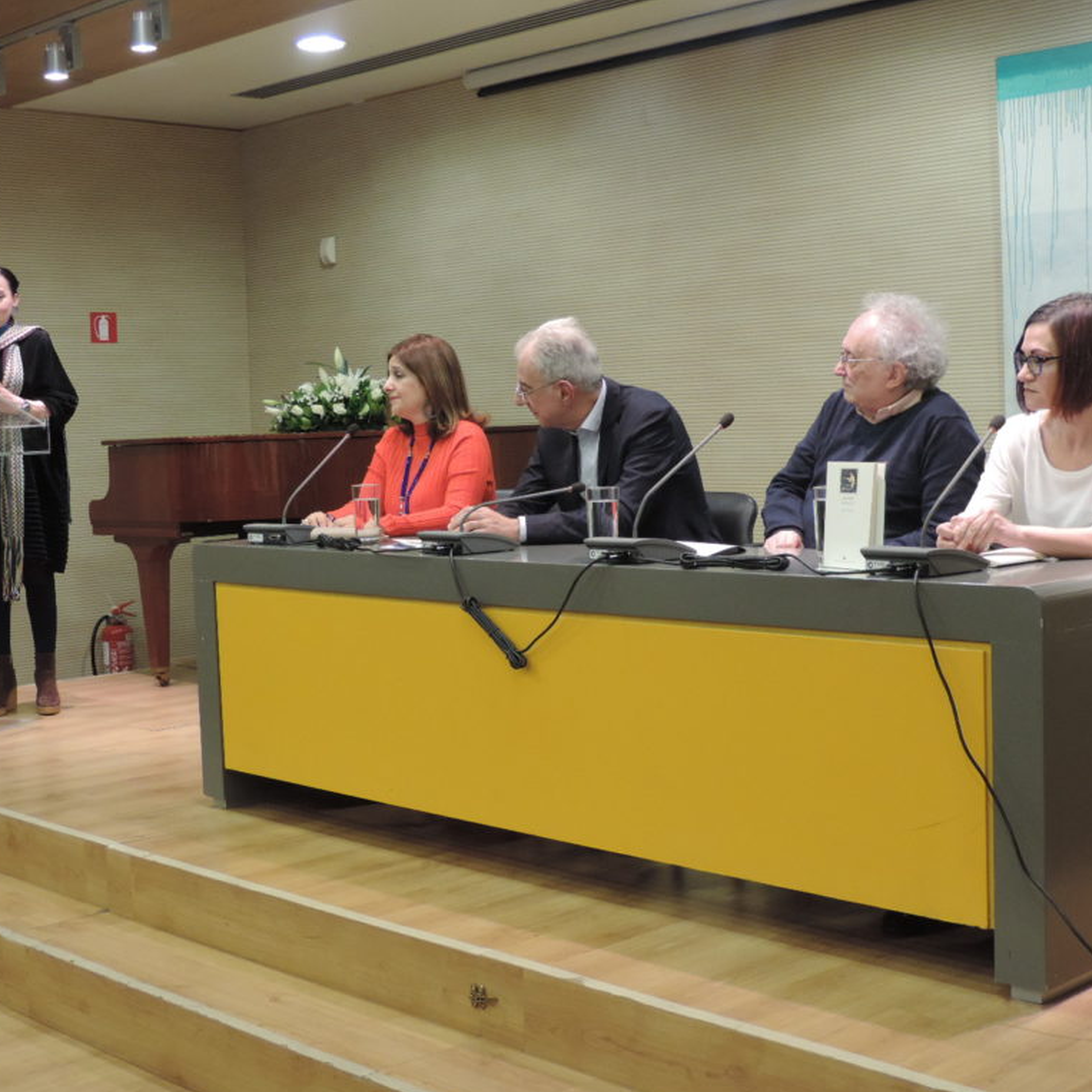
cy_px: 548
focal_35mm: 51
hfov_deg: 33.4
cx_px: 482
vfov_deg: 33.4
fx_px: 1820
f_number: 3.4
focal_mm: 7.6
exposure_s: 1/25
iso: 400
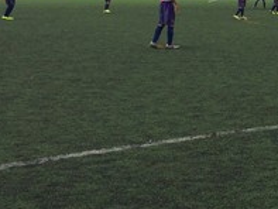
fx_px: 812
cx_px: 416
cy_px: -2
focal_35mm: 101
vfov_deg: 14.4
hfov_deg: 17.5
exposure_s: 1/2933
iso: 32
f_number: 2.2
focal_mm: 4.12
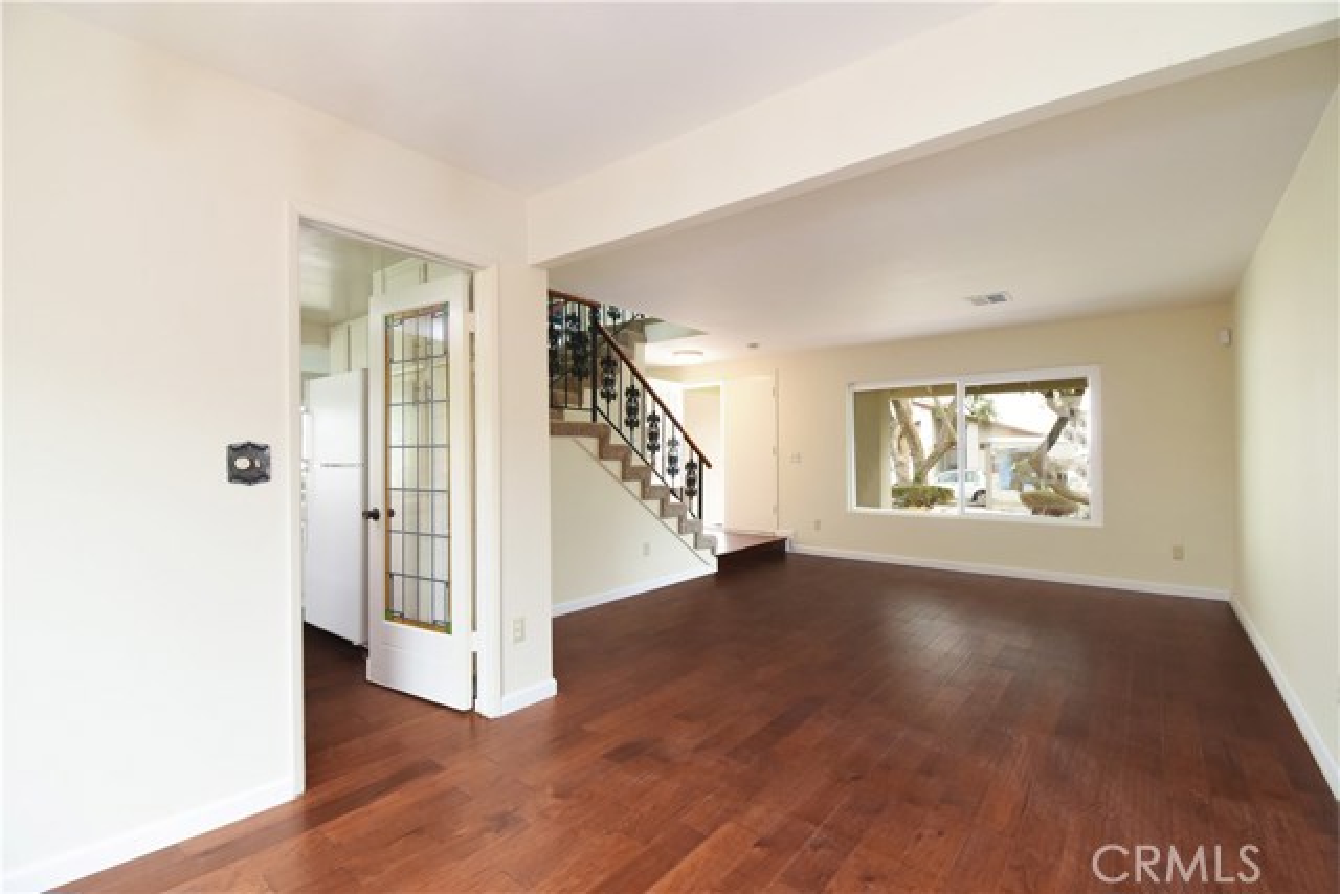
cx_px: 670
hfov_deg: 100.4
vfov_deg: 77.4
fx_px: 558
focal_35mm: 15
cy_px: 447
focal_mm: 10
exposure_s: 1/30
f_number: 8
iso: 1000
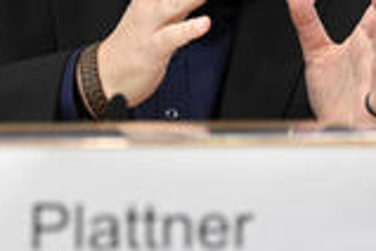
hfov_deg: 7.3
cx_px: 176
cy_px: -45
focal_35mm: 283
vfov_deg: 4.8
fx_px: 2956
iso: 3200
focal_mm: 100
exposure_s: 1/800
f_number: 5.6
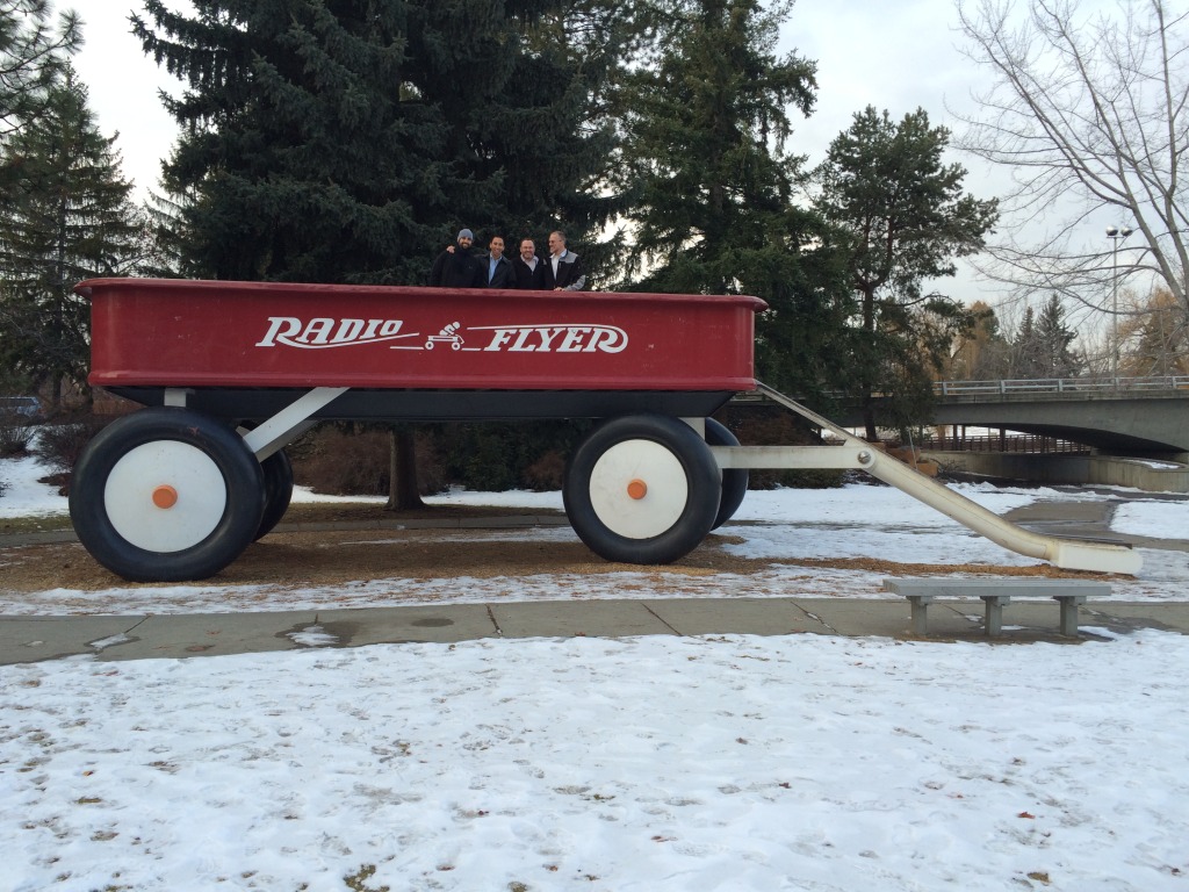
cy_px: 446
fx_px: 996
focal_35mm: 29
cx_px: 594
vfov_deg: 48.2
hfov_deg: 61.7
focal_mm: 4.15
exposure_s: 1/130
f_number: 2.2
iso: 32
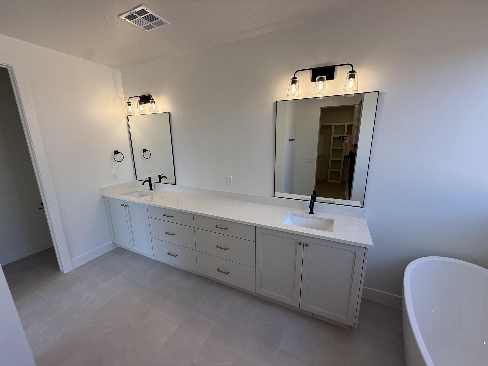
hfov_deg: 102.1
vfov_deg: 85.7
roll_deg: +0.5
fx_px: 197
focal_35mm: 14
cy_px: 183
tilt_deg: -11.5
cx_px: 244
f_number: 2.2
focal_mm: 2.22
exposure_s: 1/193
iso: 64
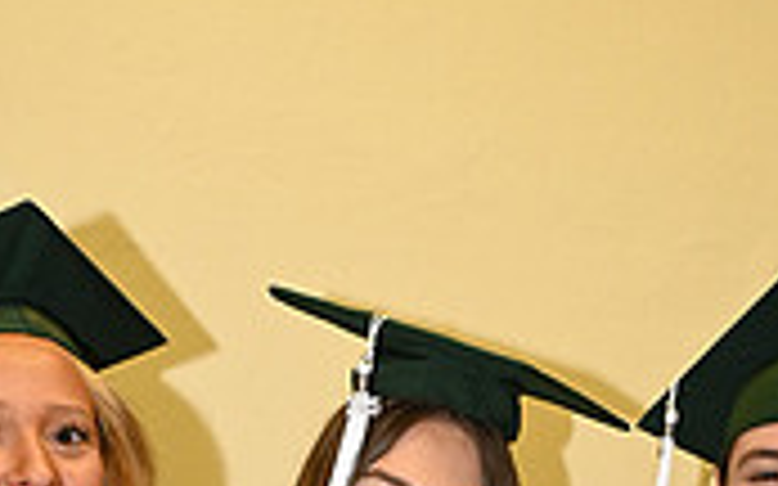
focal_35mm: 101
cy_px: 1098
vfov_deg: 11.2
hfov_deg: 20.7
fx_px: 2135
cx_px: 396
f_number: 5.6
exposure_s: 1/60
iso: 1600
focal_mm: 29.5
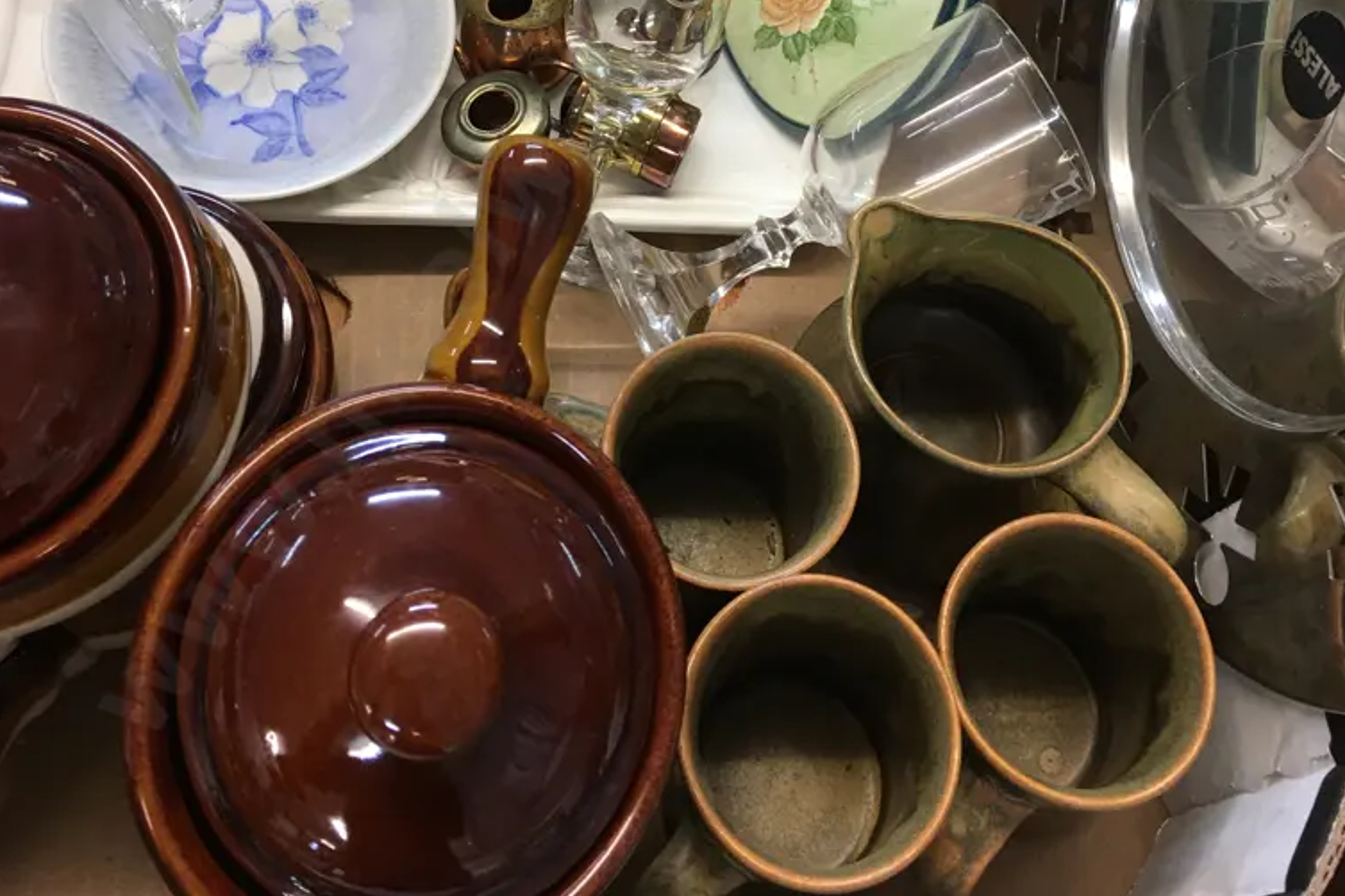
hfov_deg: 47.4
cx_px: 668
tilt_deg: -55.5
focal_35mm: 41
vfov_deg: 30.3
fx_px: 1532
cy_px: -4
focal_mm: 4.15
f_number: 2.2
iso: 40
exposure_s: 1/17
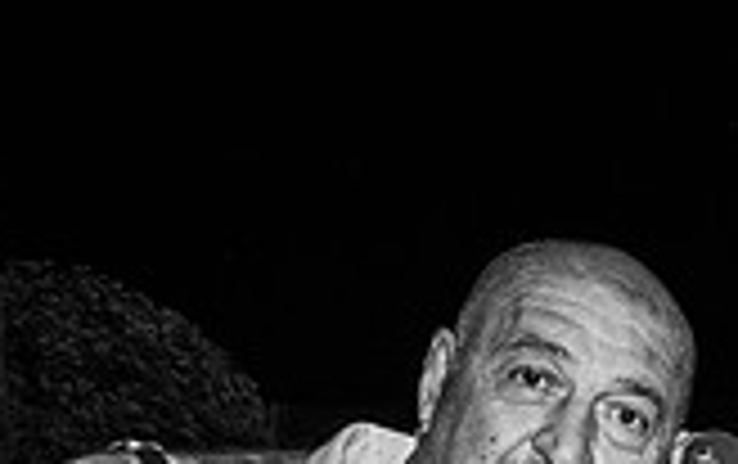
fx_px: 2175
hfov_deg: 17.6
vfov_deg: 11.4
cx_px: 1062
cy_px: 813
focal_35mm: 108
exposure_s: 1/15
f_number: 10
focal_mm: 20
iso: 640
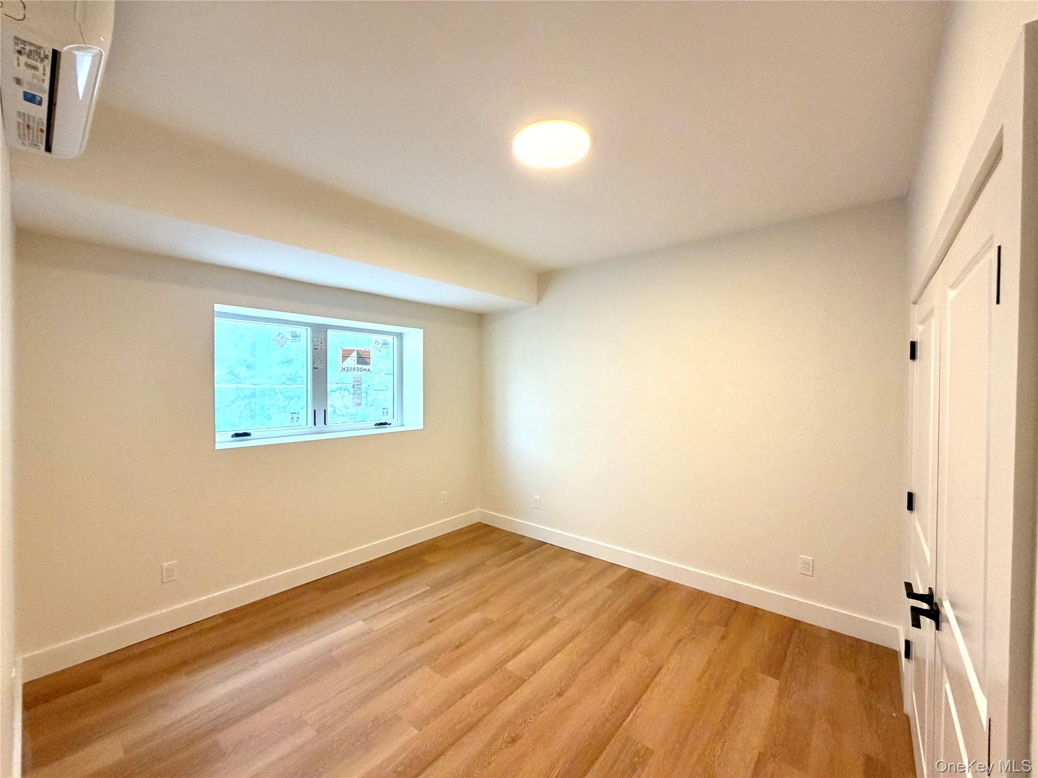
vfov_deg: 85.7
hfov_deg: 102.1
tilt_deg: -1.2
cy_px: 389
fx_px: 420
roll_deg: -0.5
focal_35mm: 14
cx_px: 519
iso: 160
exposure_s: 1/60
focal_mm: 2.22
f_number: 2.2
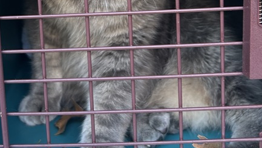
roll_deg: +2.4
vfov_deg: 17.3
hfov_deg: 31.2
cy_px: -25
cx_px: 87
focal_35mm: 67
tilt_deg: -1.0
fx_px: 466
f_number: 1.5
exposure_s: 1/121
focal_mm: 5.7
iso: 125
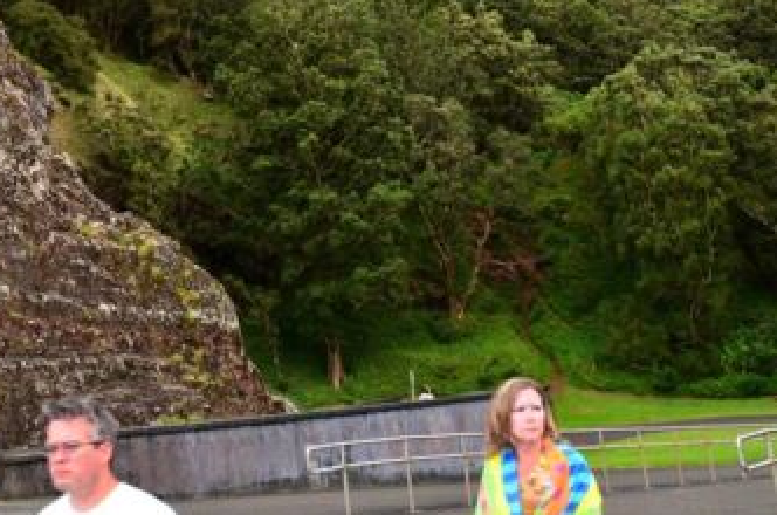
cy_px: 27
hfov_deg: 36.5
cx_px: 119
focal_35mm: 52
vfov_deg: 24.9
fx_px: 1120
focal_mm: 18
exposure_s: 1/60
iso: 400
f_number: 10
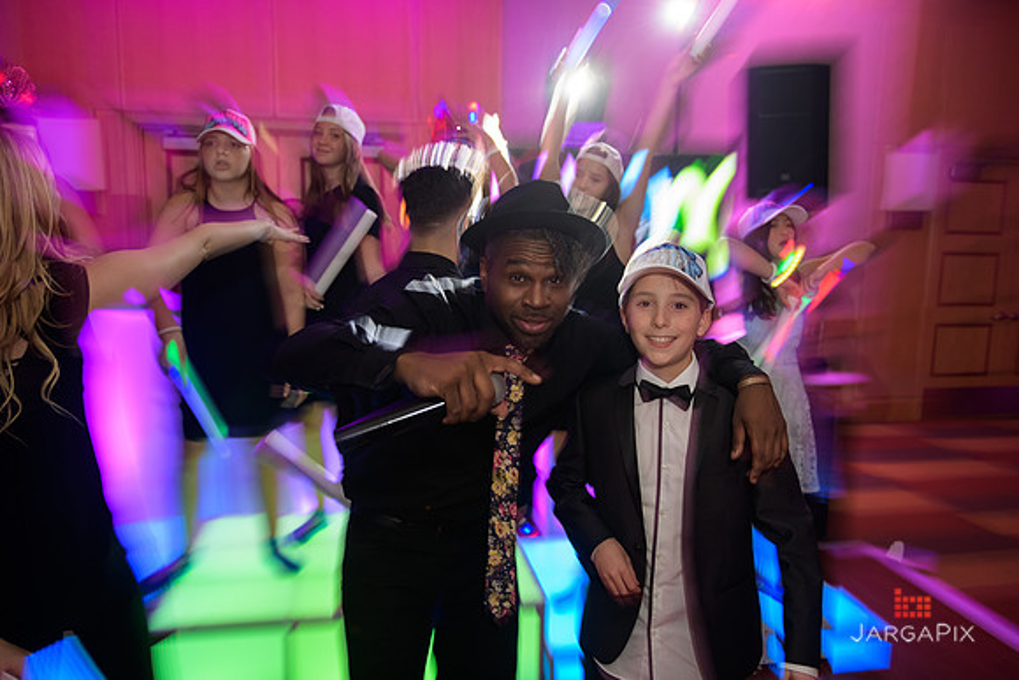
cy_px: 340
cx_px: 510
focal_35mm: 24
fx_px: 679
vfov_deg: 53.2
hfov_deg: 73.7
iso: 400
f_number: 3.2
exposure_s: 1/15
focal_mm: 24
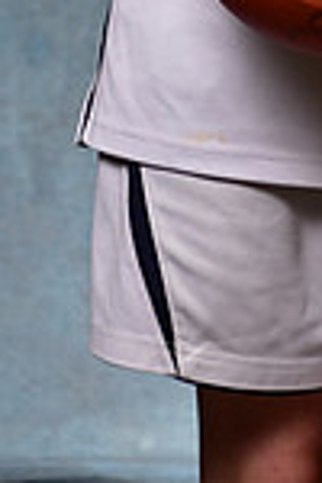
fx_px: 3622
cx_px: 304
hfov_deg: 5.1
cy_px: -435
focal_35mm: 270
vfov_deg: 7.4
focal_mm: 70
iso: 100
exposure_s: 1/200
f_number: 5
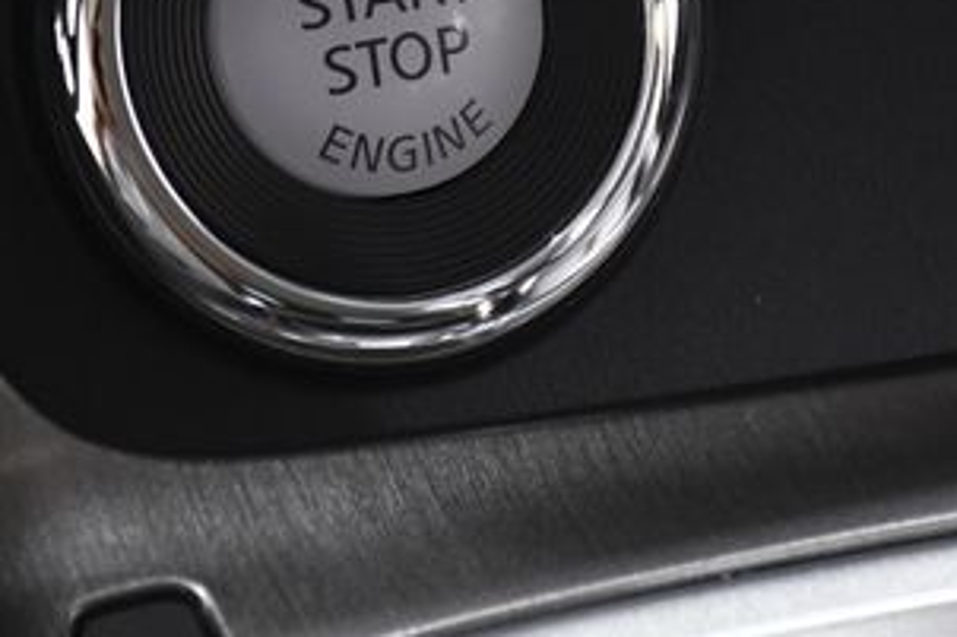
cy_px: 46
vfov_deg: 3.1
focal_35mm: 445
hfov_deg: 4.6
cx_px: 380
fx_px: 11823
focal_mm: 140
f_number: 5.6
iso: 2500
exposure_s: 1/60
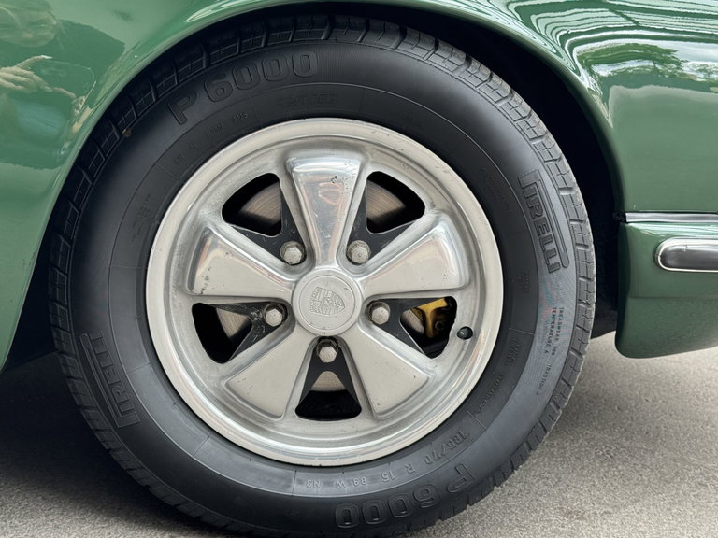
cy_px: 269
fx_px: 996
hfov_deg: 39.7
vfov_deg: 30.3
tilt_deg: -11.8
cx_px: 359
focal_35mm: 48
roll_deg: -3.2
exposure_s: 1/180
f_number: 1.78
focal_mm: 6.76
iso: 64
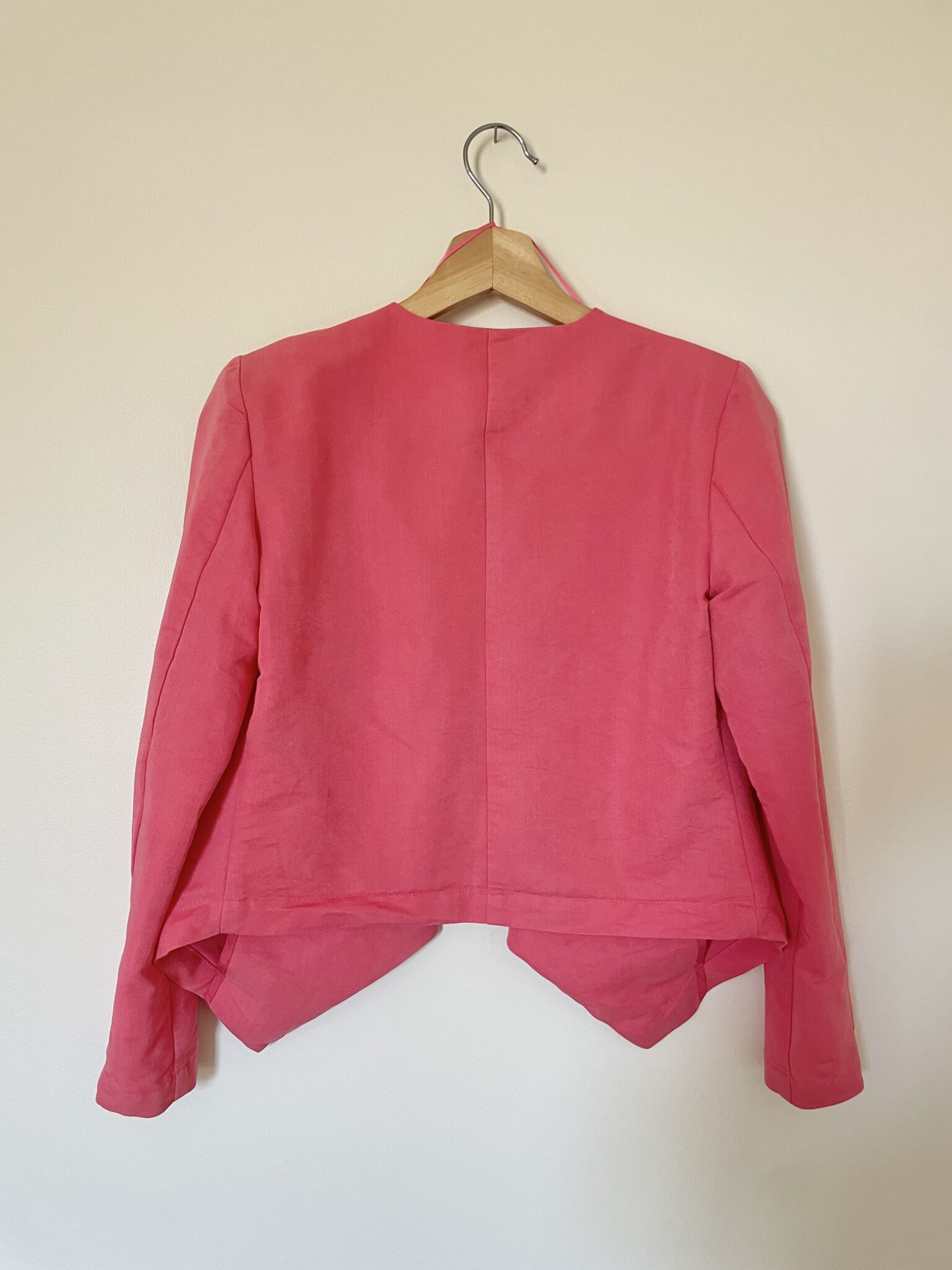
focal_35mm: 26
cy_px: 635
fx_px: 953
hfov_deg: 53.1
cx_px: 476
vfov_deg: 67.3
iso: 125
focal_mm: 4.2
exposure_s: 1/81
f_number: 1.6
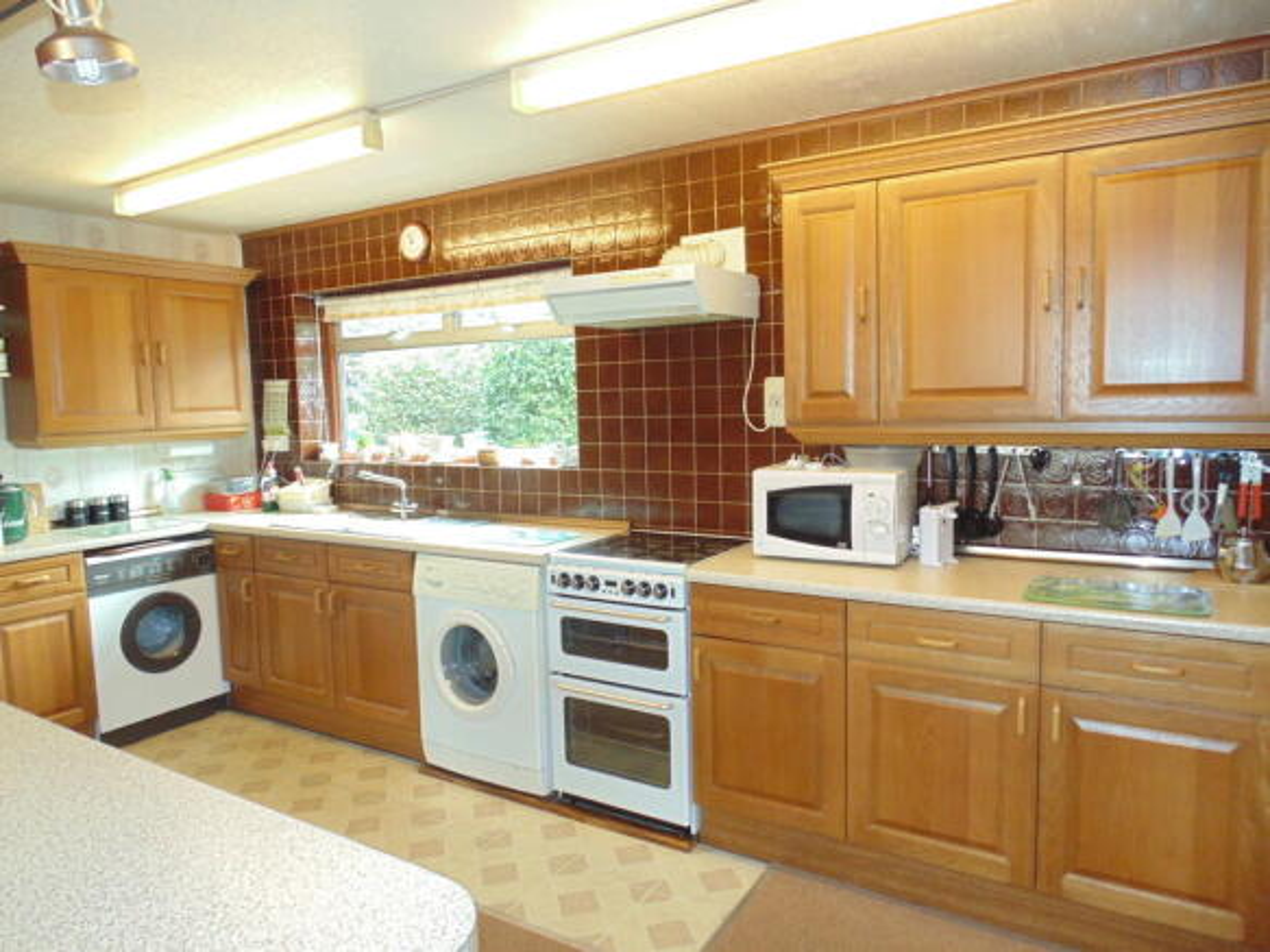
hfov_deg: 76.4
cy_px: 476
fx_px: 807
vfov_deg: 61.1
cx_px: 635
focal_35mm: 22
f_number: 3.1
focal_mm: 4
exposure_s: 1/30
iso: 250
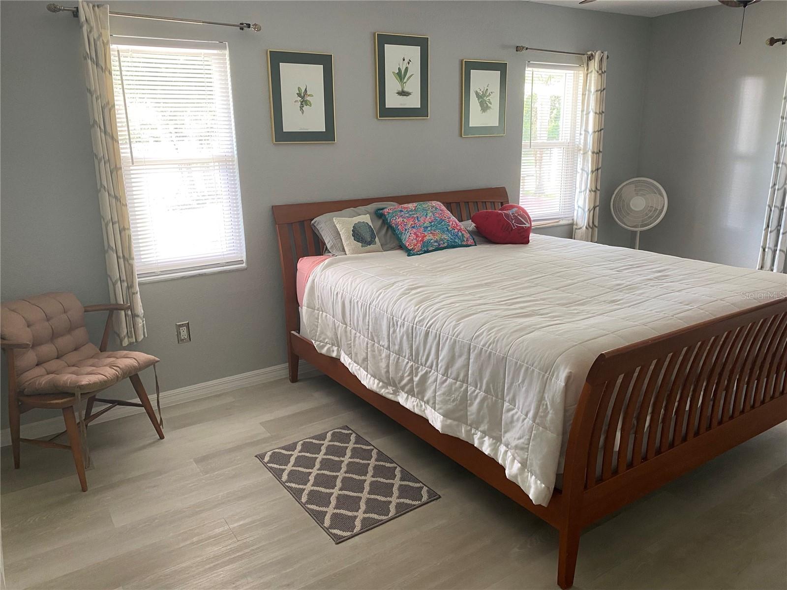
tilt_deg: -13.8
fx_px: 591
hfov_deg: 67.3
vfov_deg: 53.1
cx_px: 394
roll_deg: +0.8
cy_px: 295
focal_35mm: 26
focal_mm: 4.25
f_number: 1.8
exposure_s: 1/60
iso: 160
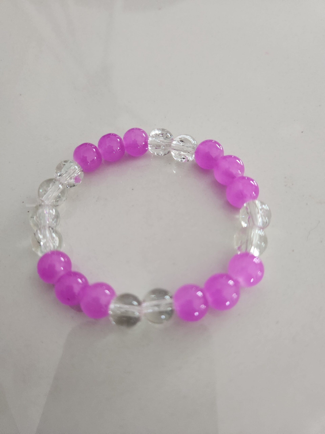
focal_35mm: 23
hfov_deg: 58.9
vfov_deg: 73.9
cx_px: 162
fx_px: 288
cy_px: 217
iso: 1000
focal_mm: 5.4
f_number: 1.8
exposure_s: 1/100
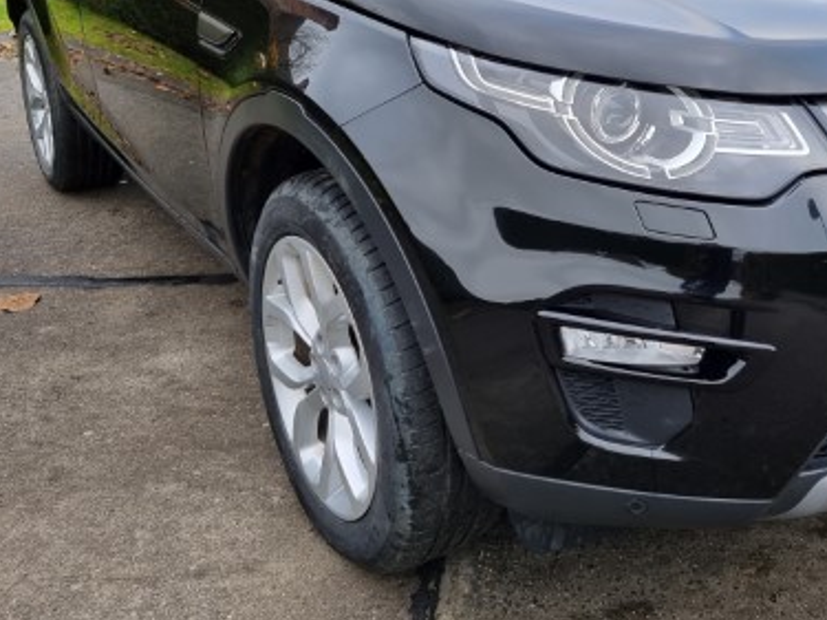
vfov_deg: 34.6
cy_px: 174
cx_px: 578
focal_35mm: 41
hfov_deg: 44.8
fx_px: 979
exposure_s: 1/100
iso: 50
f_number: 1.8
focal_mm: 6.7
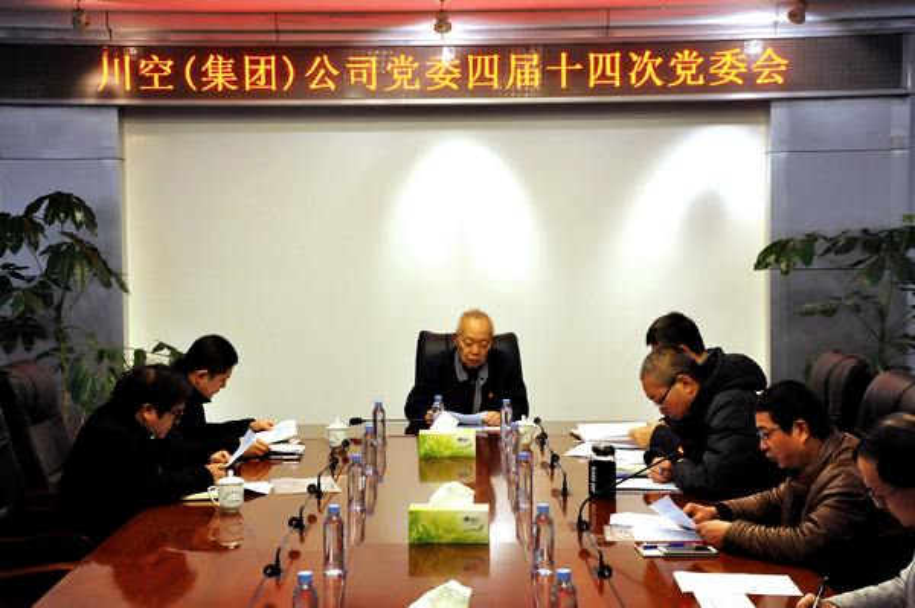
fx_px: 1524
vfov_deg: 22.6
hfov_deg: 33.4
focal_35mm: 60
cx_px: 458
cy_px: 304
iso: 2000
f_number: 7.1
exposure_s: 1/50
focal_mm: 40
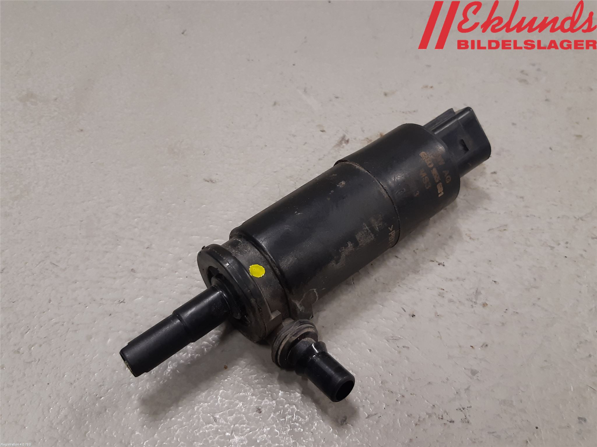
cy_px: 224
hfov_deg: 67.3
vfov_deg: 53.1
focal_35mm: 26
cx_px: 298
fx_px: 448
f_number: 1.7
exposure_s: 1/50
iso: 100
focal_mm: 3.93
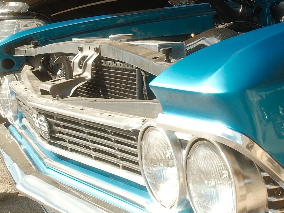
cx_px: 375
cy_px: 45
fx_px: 501
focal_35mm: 61
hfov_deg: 26.5
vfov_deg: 23.7
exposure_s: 1/160
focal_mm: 9
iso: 125
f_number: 5.6
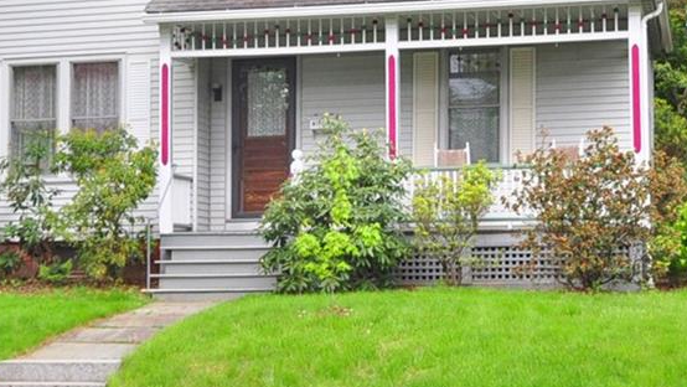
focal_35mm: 58
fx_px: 1057
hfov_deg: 35.6
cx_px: 224
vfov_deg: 20.4
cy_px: 53
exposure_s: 1/200
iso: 400
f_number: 7.1
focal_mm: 20
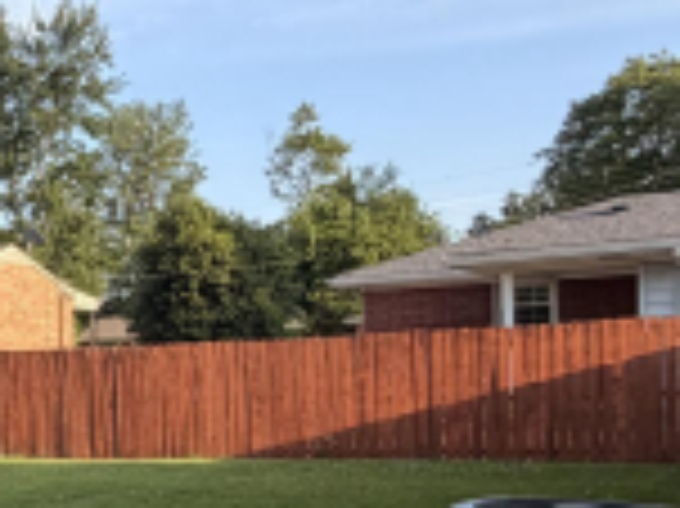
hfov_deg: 26.4
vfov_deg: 23.3
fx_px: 1217
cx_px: -209
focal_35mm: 62
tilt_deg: +0.4
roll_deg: +3.3
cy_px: 405
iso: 40
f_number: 2.2
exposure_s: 1/694
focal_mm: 2.22
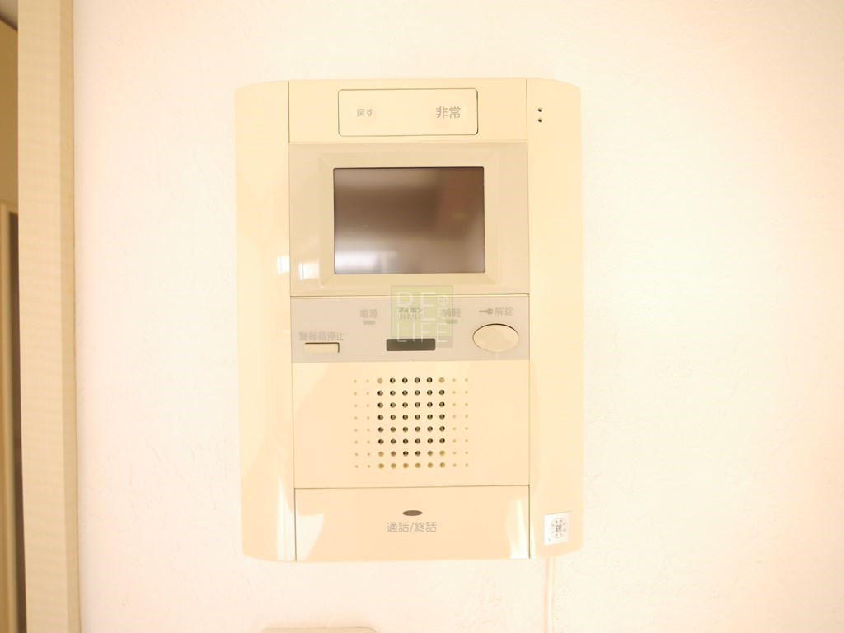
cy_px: 316
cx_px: 422
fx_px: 341
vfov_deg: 85.7
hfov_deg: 102.1
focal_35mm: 14
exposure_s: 1/60
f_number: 4
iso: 640
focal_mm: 7
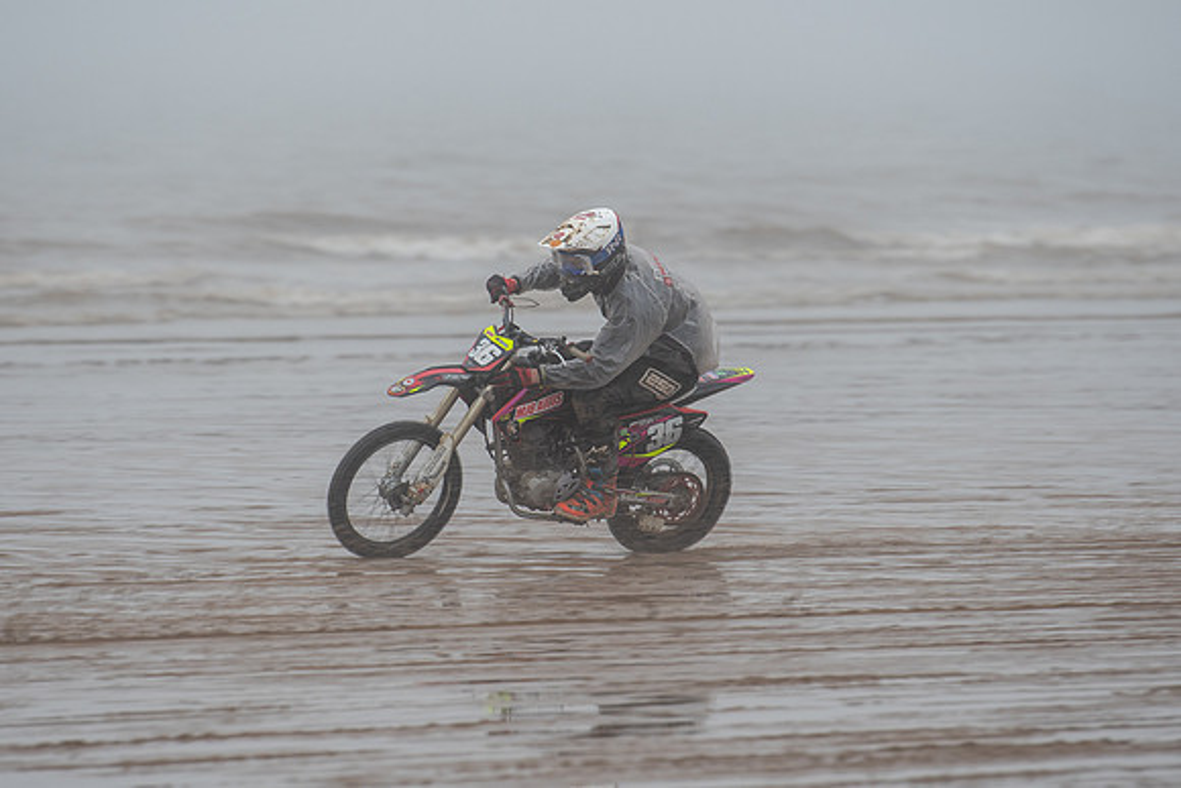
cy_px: 399
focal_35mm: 364
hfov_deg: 5.7
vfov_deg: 3.8
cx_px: 537
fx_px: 11944
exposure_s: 1/400
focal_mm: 200
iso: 200
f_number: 4
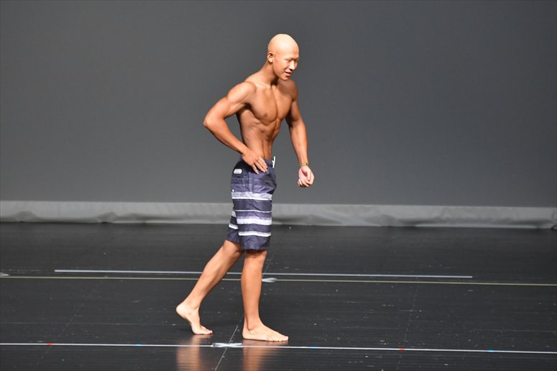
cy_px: 186
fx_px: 4871
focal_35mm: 315
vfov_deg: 4.4
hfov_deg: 6.5
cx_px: 278
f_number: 5.6
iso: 3600
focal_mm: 210
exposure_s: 1/400
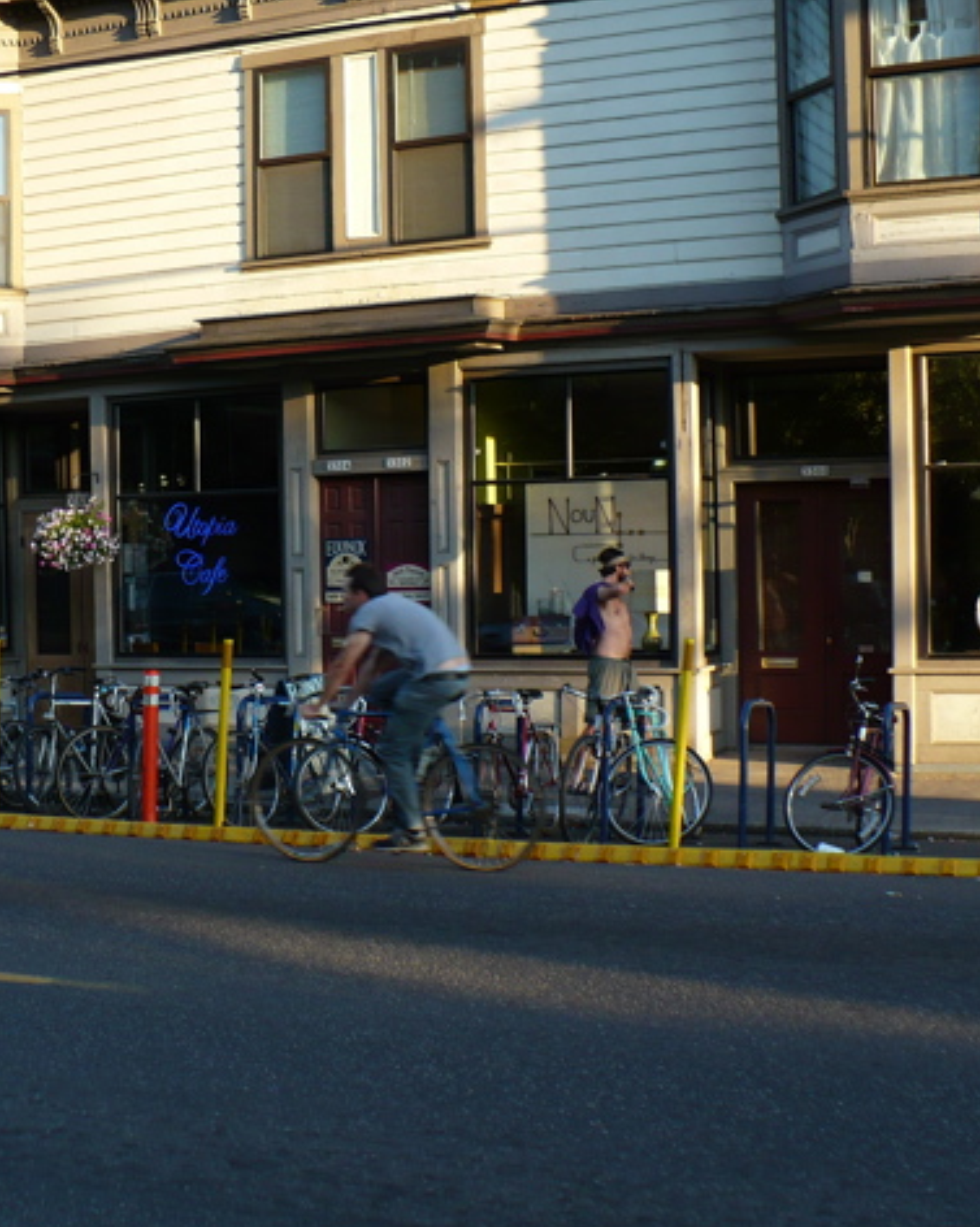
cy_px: 619
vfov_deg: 38.1
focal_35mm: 49
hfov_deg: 30.7
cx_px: 403
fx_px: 1778
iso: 100
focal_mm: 6.1
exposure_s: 1/160
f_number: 2.8
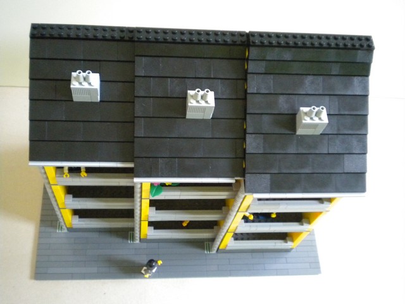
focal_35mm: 41
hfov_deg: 45.8
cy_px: 152
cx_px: 202
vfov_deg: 35.1
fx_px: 480
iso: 800
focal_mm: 7.4
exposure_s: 1/24
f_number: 3.5
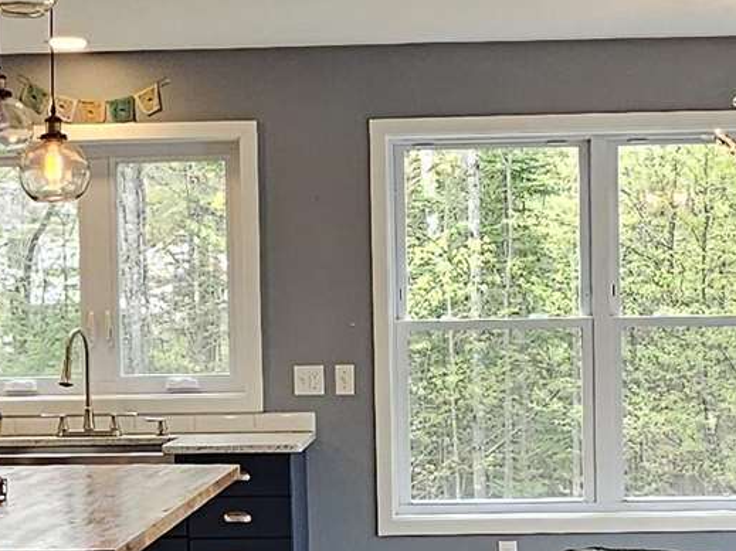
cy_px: 405
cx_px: 366
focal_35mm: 77
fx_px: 1637
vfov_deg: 19.0
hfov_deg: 25.3
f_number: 2.2
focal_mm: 2.2
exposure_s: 1/60
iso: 50
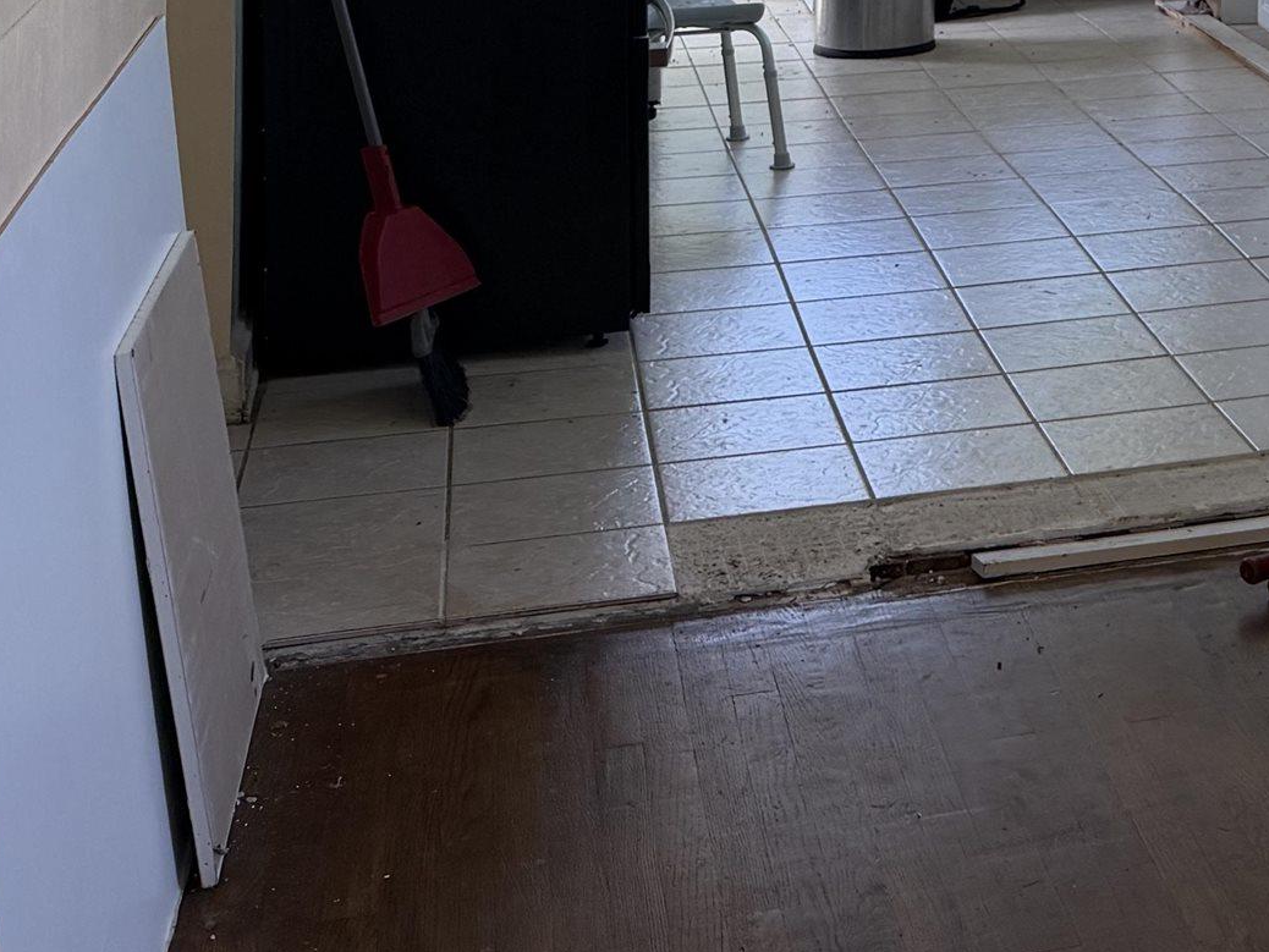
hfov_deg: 24.4
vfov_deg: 18.8
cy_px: -374
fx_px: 2603
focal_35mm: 71
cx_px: 1588
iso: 125
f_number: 1.78
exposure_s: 1/197
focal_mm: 6.76
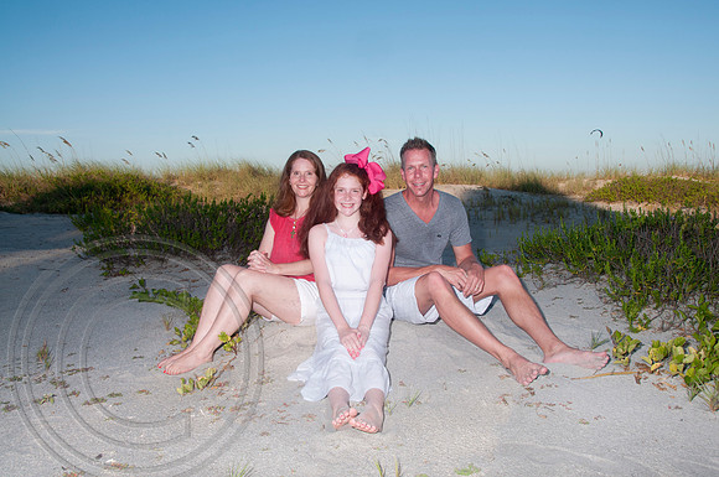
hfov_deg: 62.0
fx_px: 598
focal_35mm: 30
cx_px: 360
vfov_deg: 43.5
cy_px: 238
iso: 100
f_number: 10
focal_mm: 20
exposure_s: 1/250
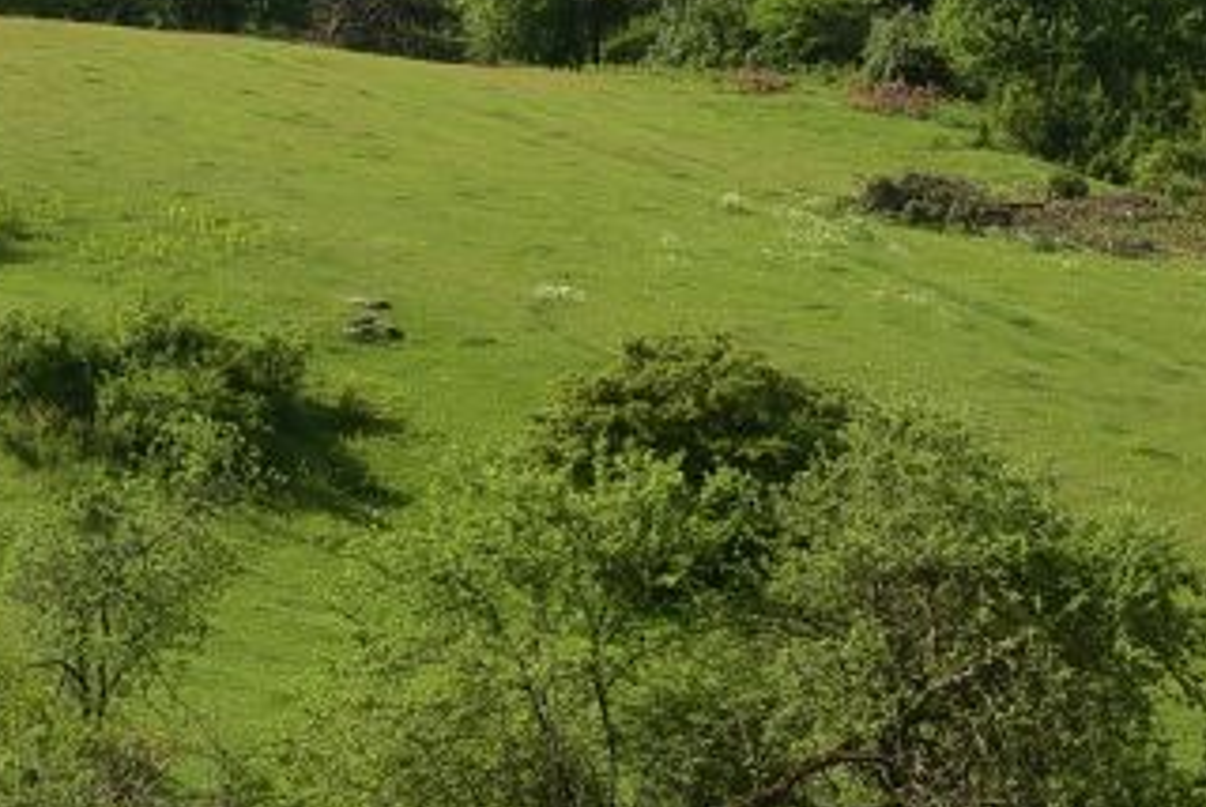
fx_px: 6807
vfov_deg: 6.8
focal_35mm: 203
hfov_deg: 10.0
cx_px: -19
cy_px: 66
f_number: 13
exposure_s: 1/125
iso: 125
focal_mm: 50
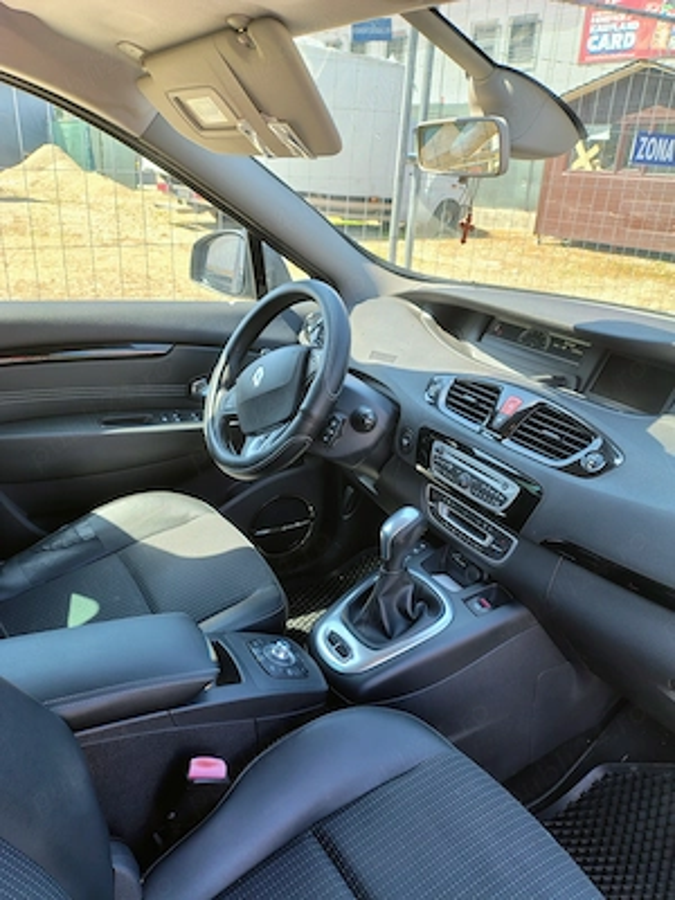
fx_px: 650
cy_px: 450
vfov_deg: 69.4
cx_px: 338
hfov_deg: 54.9
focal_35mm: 25
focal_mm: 4.71
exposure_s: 1/100
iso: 173
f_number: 1.7
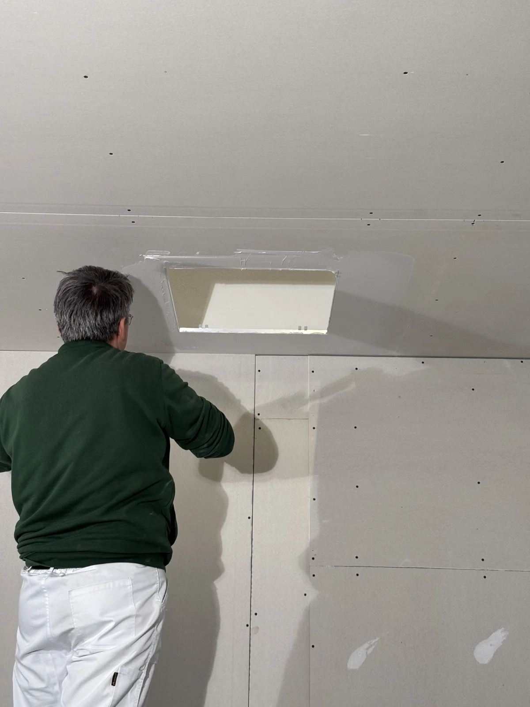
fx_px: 980
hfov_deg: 30.3
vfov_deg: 39.7
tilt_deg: +20.9
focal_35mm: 48
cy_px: 354
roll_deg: -1.2
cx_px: 265
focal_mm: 6.76
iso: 100
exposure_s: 1/74
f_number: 1.78
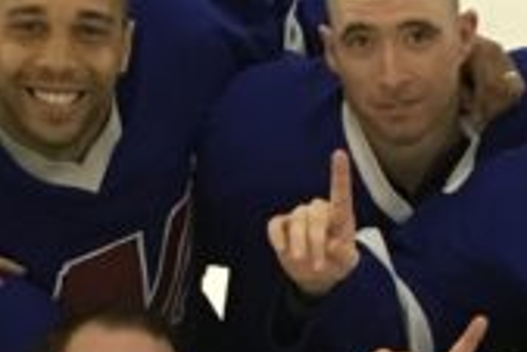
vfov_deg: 7.2
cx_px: 246
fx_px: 2681
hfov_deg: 11.2
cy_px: 695
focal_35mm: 183
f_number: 2.2
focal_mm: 4.15
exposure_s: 1/30
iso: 125
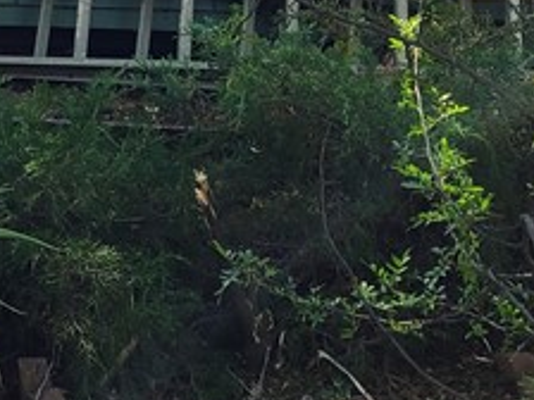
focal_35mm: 119
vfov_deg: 11.5
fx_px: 1836
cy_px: -333
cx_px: -38
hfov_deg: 16.1
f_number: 1.8
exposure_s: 1/456
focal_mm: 5.4
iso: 40
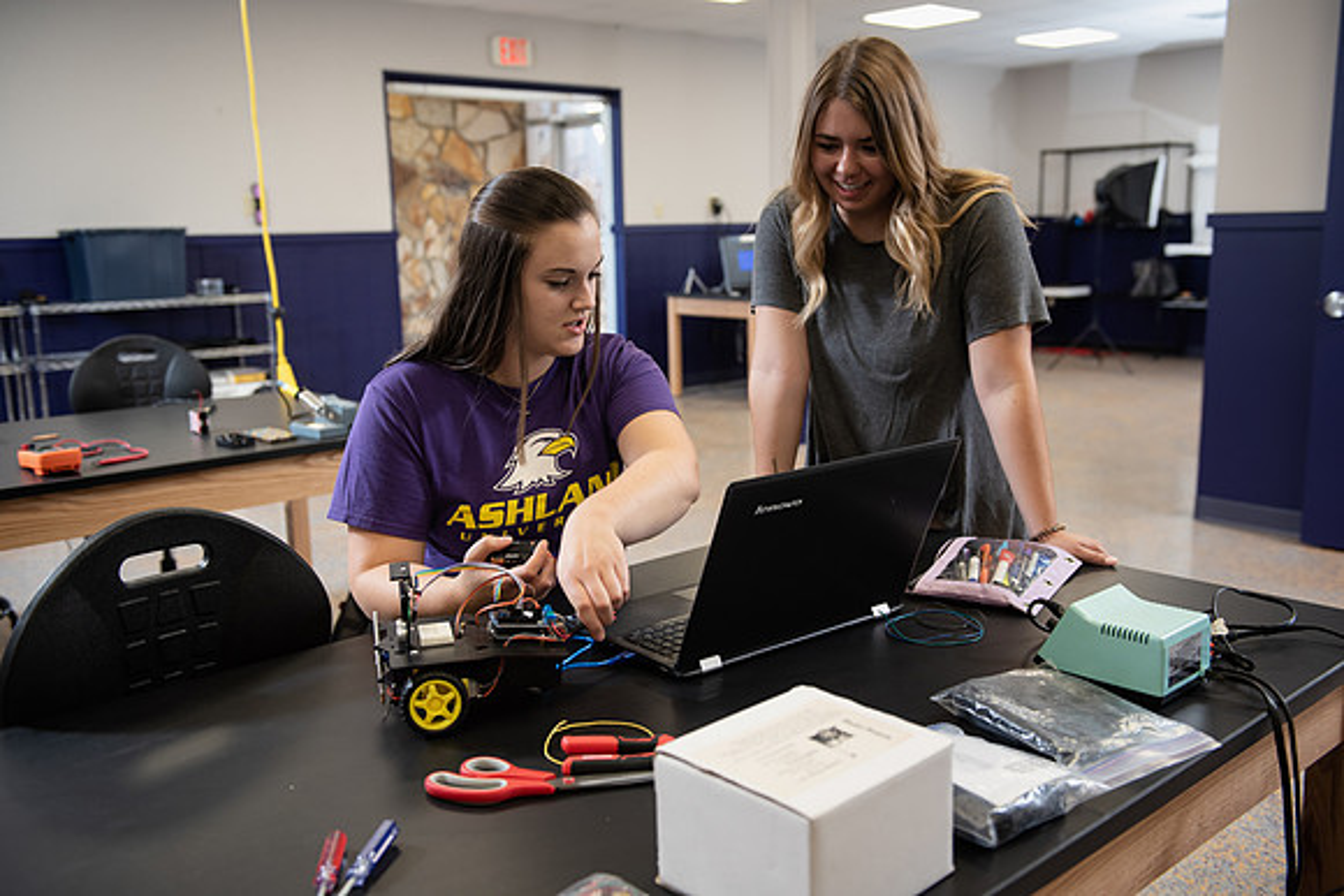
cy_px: 448
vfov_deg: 41.1
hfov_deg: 58.7
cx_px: 672
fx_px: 1195
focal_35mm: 32
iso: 640
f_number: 3.5
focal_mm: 32
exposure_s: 1/200
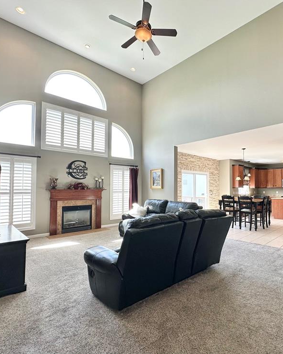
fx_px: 199
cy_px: 183
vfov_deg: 83.3
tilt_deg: +0.7
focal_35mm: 19
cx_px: 180
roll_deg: +0.2
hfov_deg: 69.5
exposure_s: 1/120
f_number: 2.2
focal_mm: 2.22
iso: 64
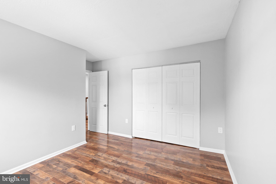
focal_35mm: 16
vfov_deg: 73.8
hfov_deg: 96.7
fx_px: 123
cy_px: 92
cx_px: 138
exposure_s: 1/6
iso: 800
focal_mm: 16
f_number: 8
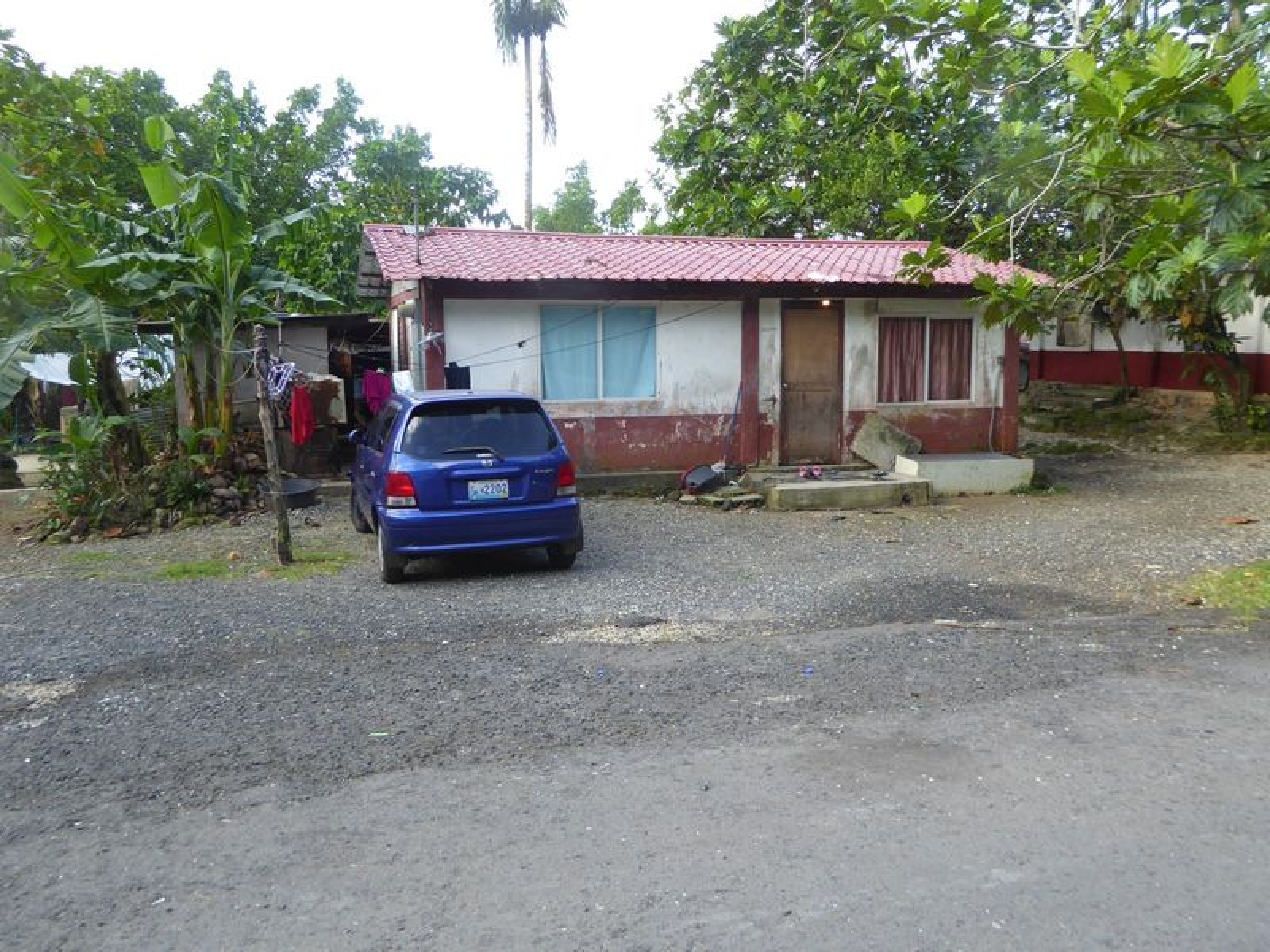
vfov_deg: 48.2
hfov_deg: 61.7
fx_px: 1064
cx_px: 635
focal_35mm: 29
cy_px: 476
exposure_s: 1/80
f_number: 3.5
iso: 80
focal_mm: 5
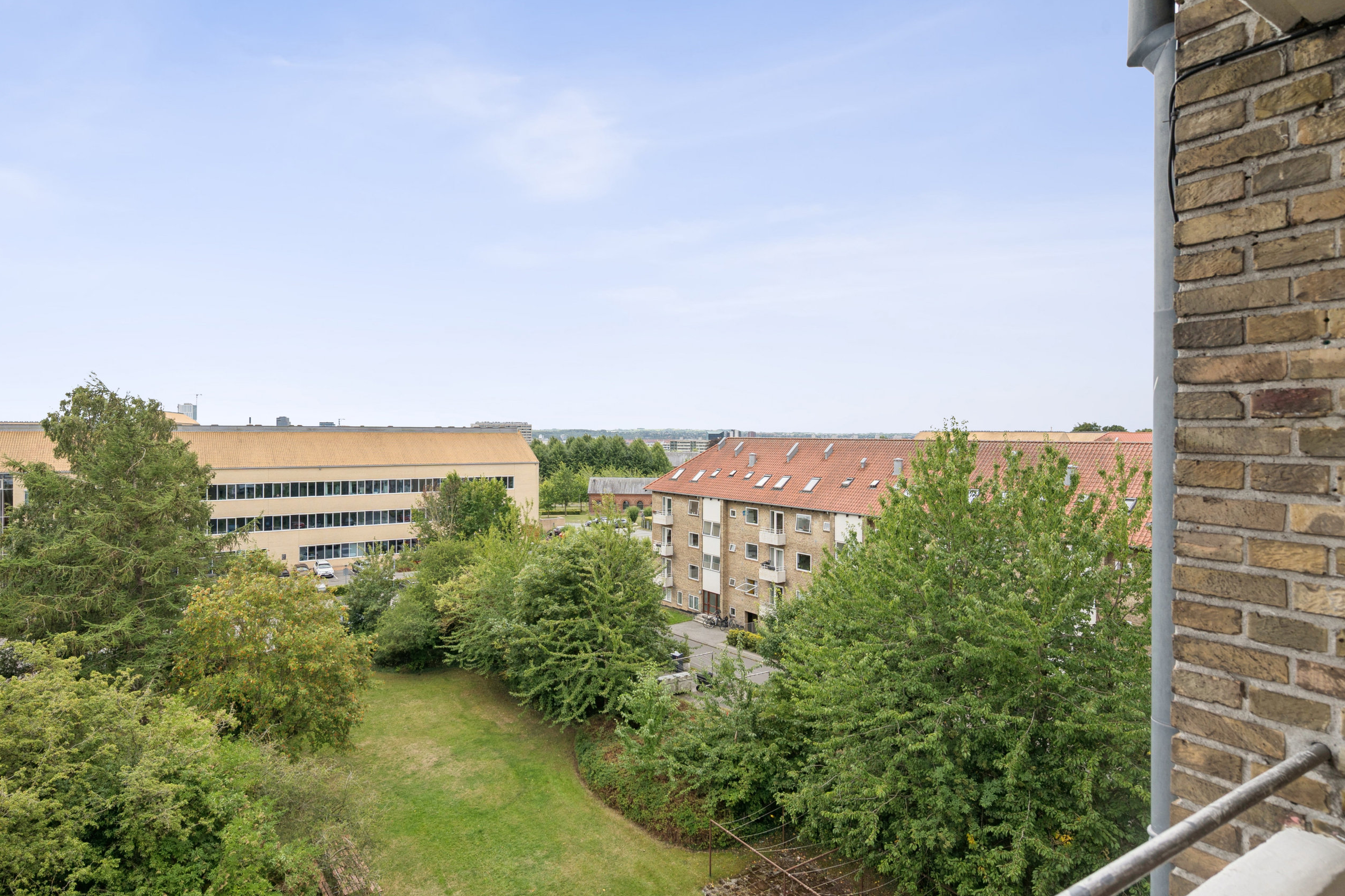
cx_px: 592
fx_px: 710
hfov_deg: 86.5
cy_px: 454
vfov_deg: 64.6
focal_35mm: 19
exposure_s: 1/400
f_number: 6.3
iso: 125
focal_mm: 16
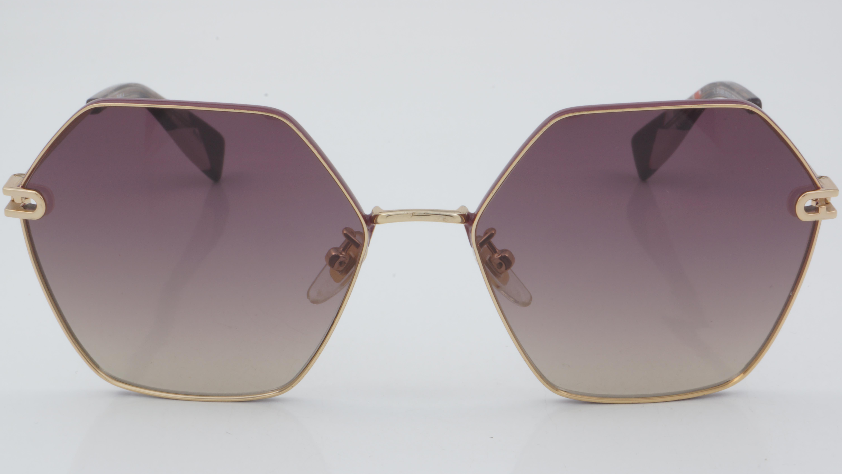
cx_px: 421
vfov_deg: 14.0
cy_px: 253
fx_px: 1932
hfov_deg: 24.6
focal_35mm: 87
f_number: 32
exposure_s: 1/3
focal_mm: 55
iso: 100
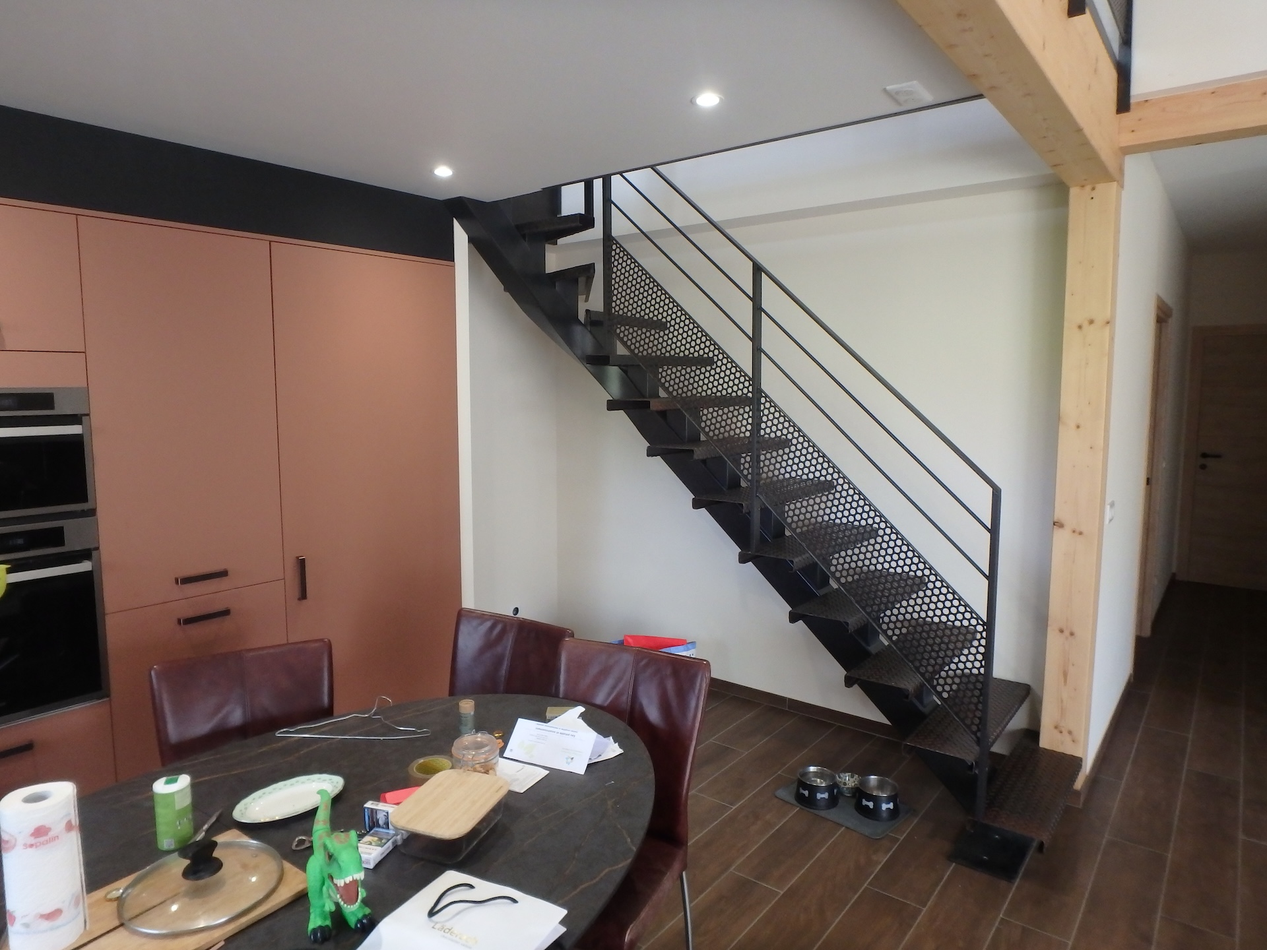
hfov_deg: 79.0
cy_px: 475
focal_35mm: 21
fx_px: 769
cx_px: 634
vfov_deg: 63.4
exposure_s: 1/30
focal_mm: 3.7
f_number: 3.5
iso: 320
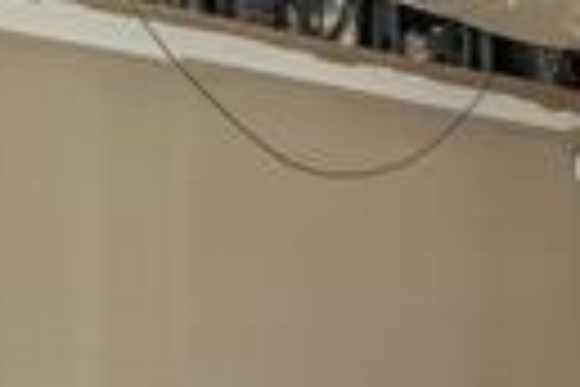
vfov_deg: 10.5
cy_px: 526
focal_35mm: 127
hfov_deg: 15.9
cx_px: 40
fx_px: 2046
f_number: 8
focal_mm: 16
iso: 400
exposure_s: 1/15
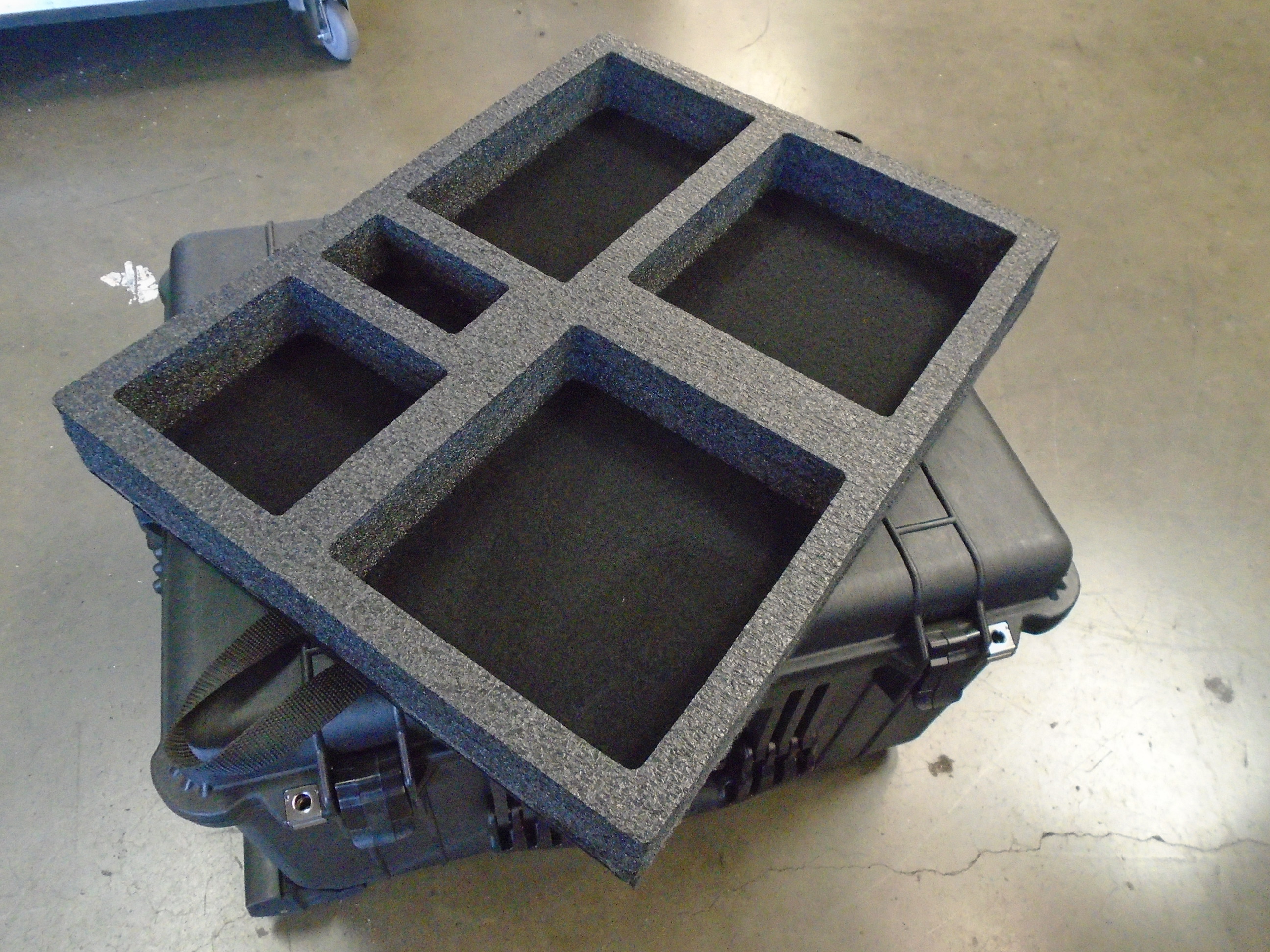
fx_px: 954
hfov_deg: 67.3
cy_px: 476
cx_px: 635
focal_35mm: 26
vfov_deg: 53.1
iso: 800
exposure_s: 1/30
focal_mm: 4.6
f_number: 3.2
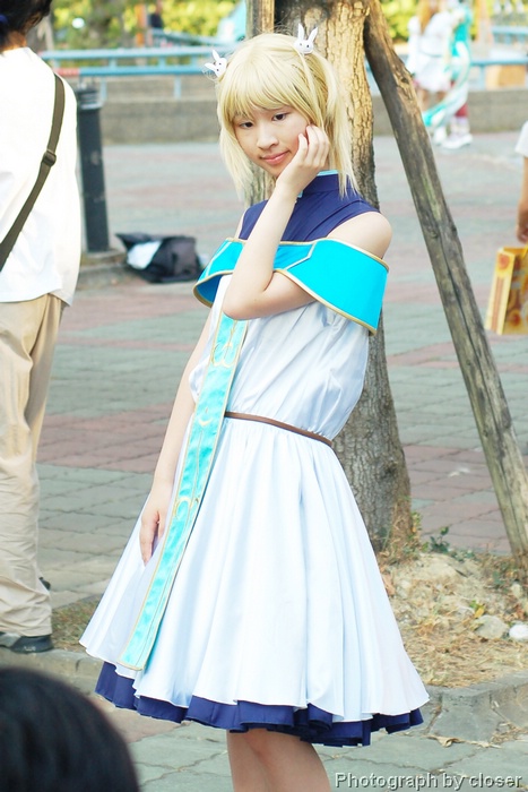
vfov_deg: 27.0
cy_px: 396
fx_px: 1649
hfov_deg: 18.2
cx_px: 264
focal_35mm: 75
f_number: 3.2
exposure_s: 1/250
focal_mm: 50
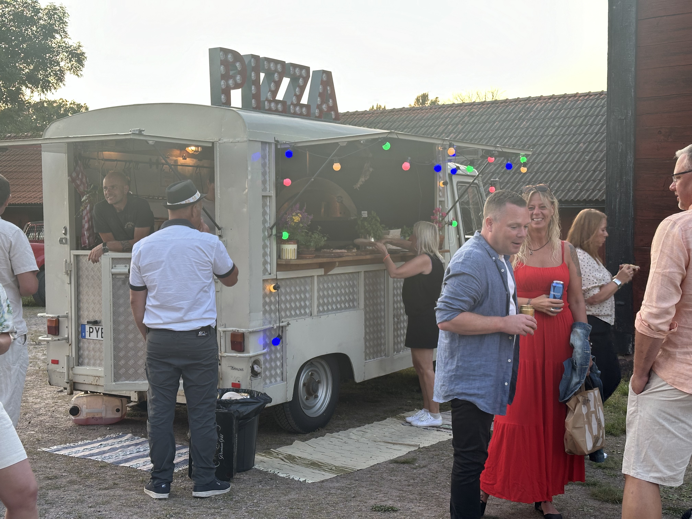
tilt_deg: -3.1
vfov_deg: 30.3
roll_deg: +0.8
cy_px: 260
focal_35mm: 48
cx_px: 346
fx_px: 960
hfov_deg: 39.7
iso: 40
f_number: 1.78
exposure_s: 1/100
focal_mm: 6.86
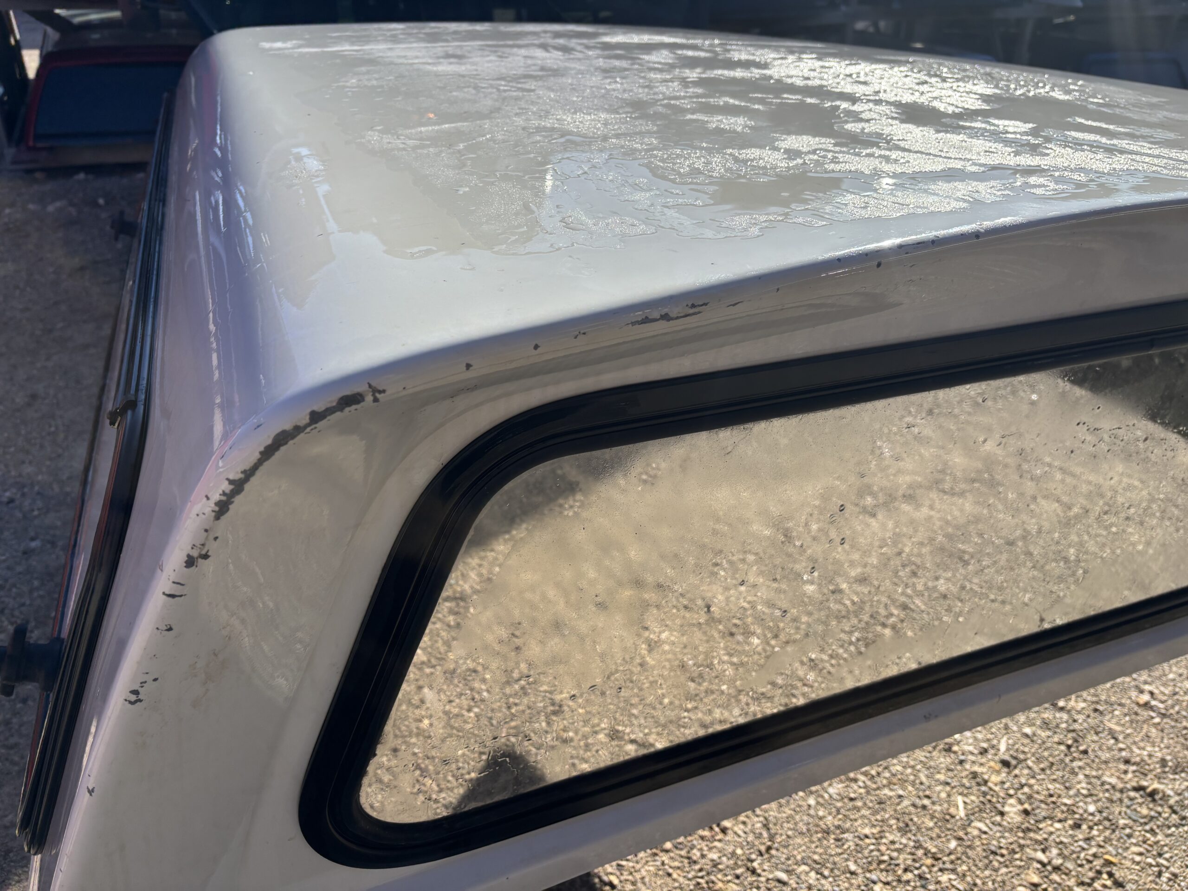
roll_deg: +0.7
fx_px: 892
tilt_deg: -29.6
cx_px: 594
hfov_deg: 67.3
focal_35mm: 26
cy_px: 446
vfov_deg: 53.1
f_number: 1.6
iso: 50
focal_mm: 5.96
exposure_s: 1/2857
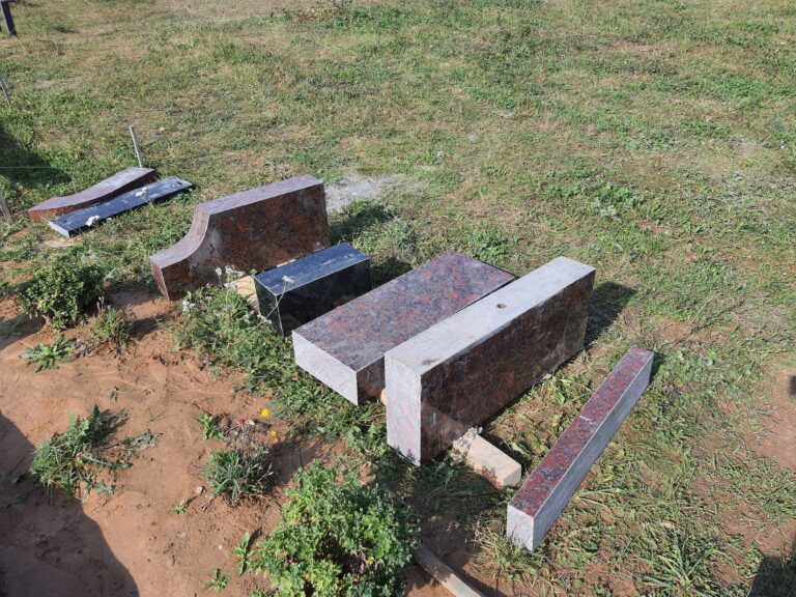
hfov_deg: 67.3
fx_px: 598
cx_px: 398
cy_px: 298
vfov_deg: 53.1
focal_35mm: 26
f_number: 1.7
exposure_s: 1/1512
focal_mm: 4.32
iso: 50
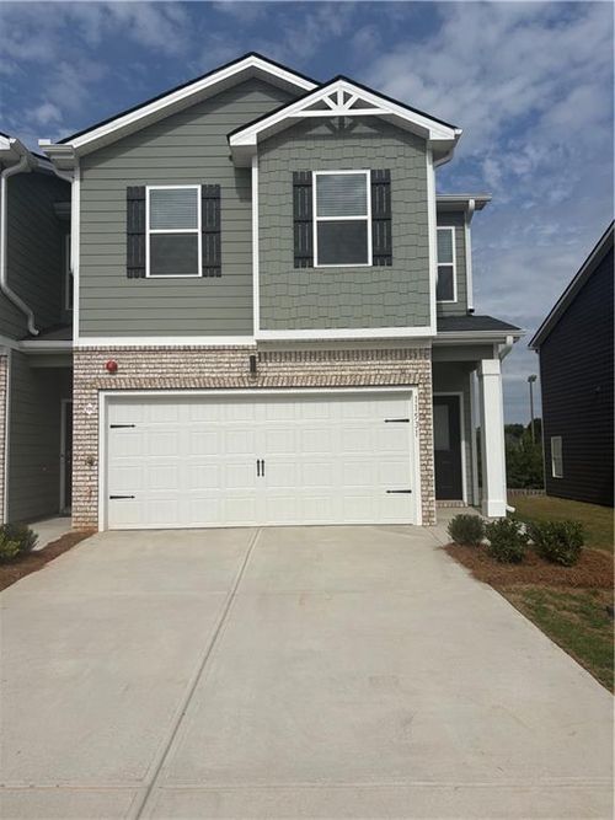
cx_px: 308
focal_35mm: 26
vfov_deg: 67.3
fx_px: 616
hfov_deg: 53.0
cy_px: 410
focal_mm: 5.96
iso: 50
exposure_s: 1/10101
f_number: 1.6
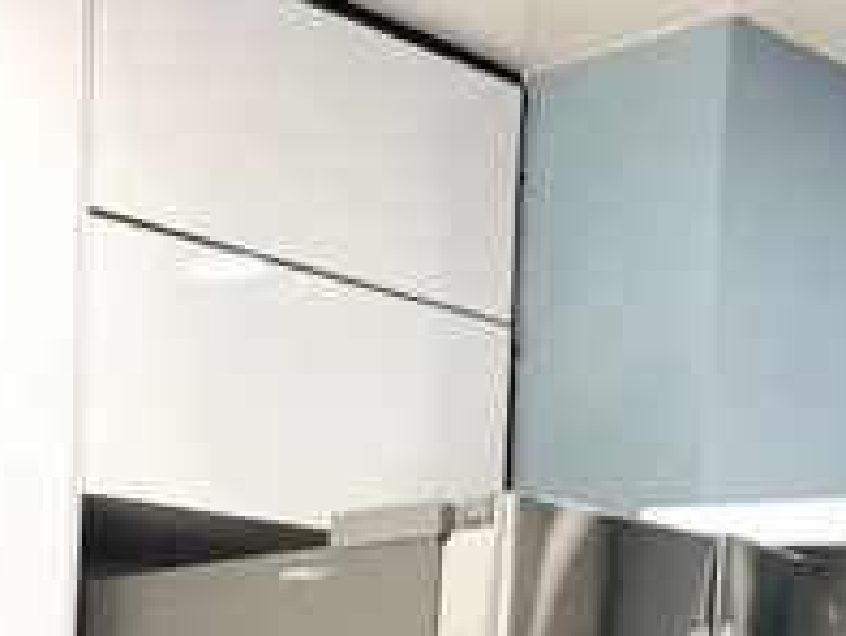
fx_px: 2225
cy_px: 1165
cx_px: -247
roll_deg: -0.7
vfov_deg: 14.3
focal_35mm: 91
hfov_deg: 19.8
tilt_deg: -9.6
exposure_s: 1/171
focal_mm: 6.76
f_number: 1.78
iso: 64
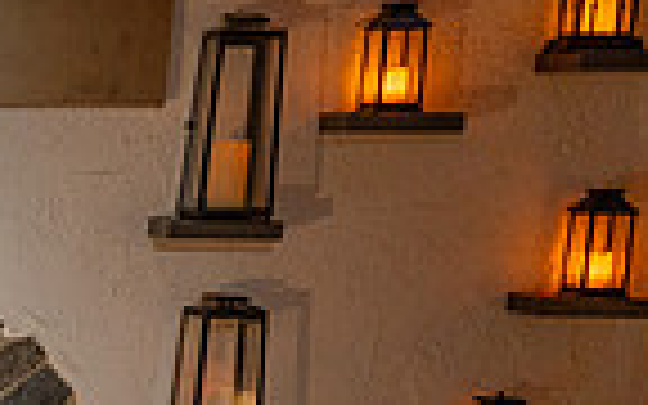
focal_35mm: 117
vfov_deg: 10.8
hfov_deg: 14.5
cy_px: 602
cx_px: -680
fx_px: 2066
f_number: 2.8
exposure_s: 1/100
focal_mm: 24
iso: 800
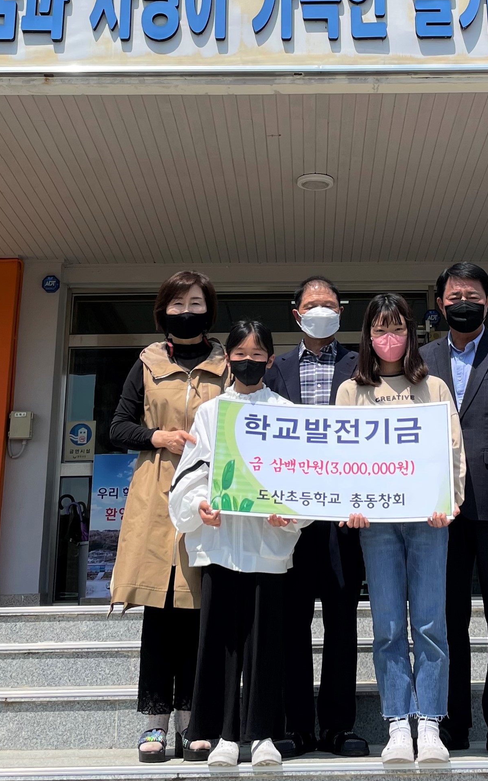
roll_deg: +1.0
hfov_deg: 31.7
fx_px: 851
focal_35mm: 40
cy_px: 359
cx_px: 323
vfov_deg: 49.2
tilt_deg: +19.6
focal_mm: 4.2
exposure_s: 1/3731
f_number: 1.6
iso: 32
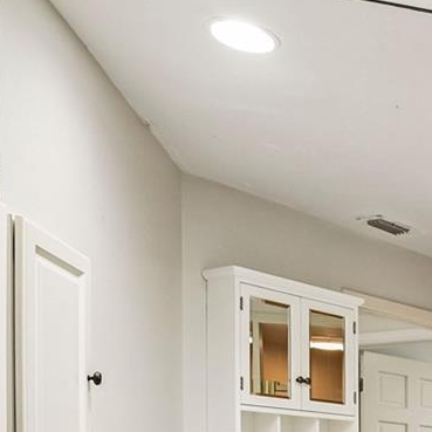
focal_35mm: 59
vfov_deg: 26.3
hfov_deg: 22.1
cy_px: 498
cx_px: 706
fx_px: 833
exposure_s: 1/13
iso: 400
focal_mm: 16
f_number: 8
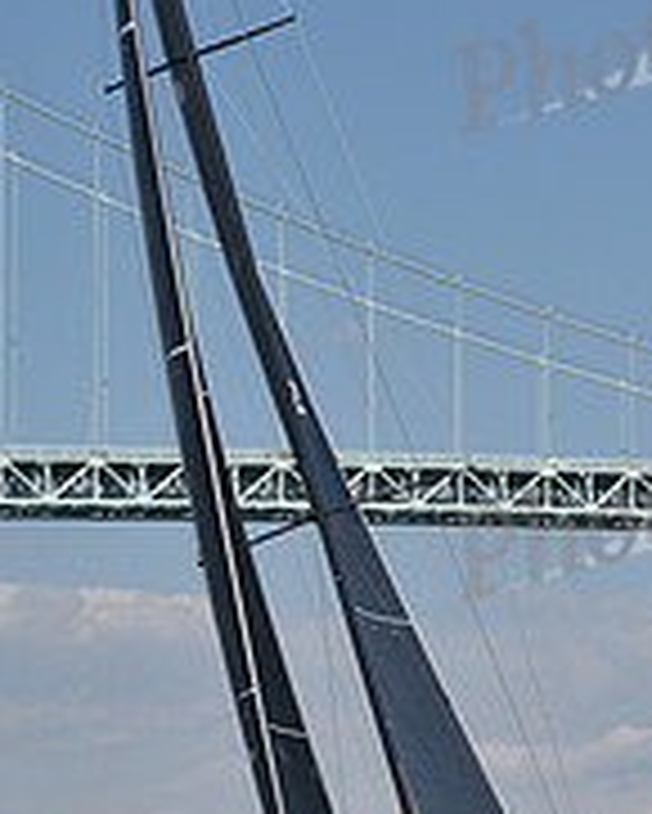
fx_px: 5447
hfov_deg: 6.8
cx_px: 223
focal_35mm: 226
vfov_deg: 8.5
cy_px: 315
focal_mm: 75
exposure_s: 1/1000
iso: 250
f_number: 5.6
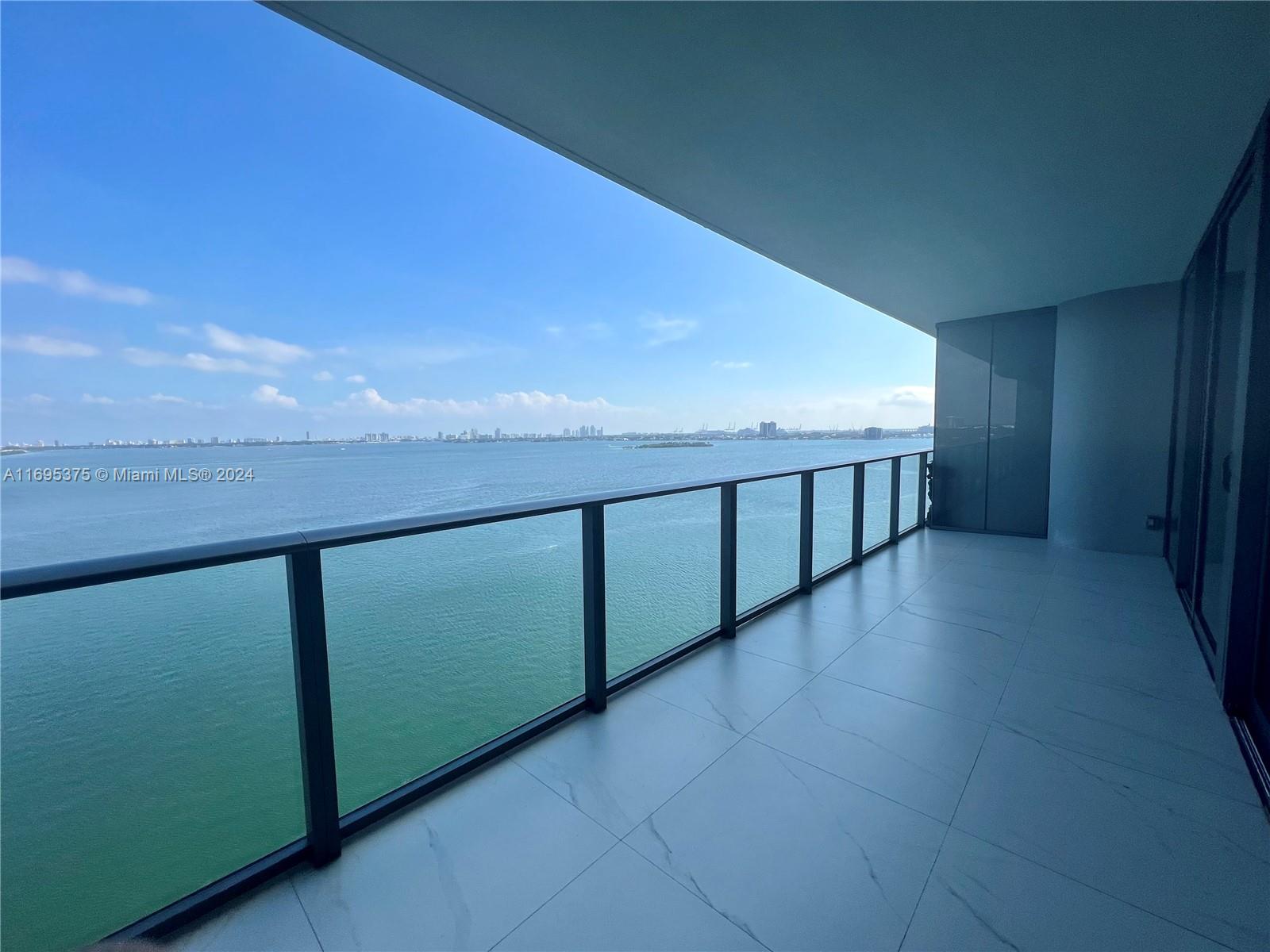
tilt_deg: -4.5
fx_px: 477
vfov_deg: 89.9
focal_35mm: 13
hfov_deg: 106.2
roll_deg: +1.3
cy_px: 476
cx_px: 635
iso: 32
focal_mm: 1.57
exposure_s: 1/2660
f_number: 1.8
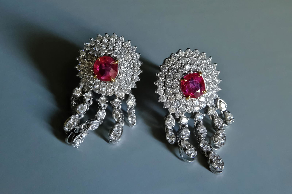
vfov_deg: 55.1
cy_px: 97
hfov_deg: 76.1
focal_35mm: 23
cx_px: 146
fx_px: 187
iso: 1600
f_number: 7.1
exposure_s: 1/15
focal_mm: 15.2
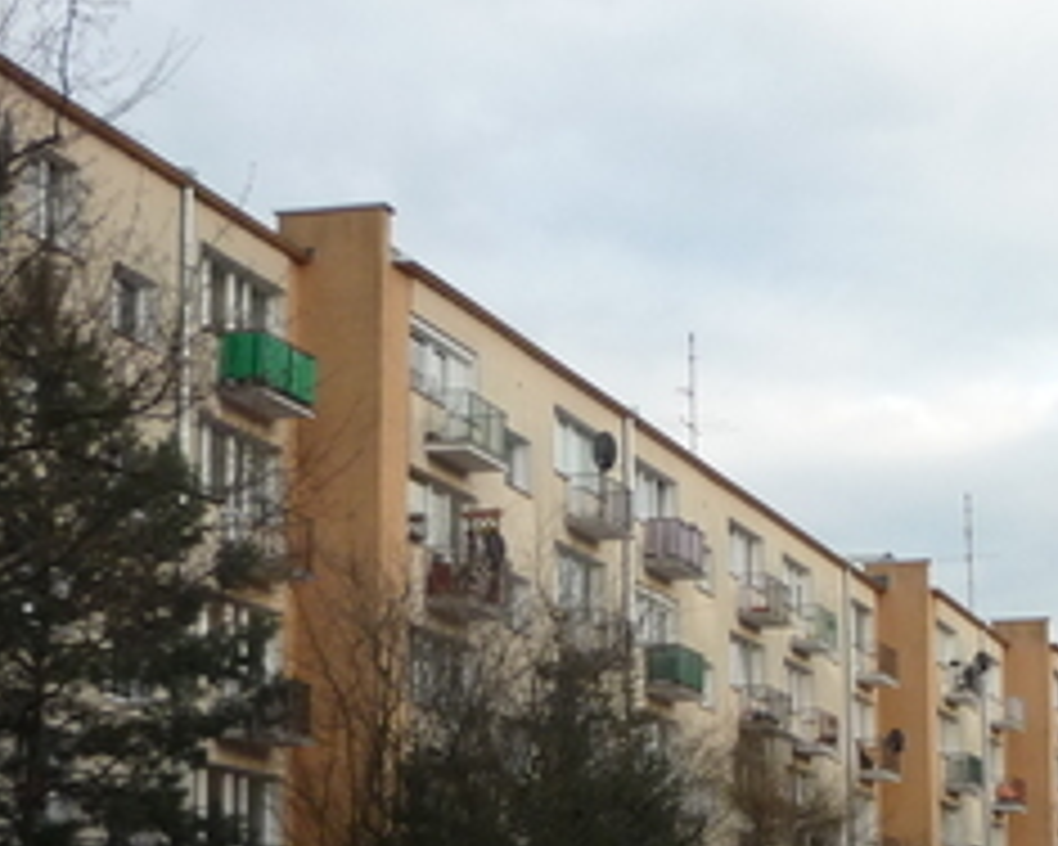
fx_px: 2662
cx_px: 1135
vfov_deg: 17.8
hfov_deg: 21.4
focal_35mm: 85
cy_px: 747
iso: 160
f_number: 4
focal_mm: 5.2
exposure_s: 1/250
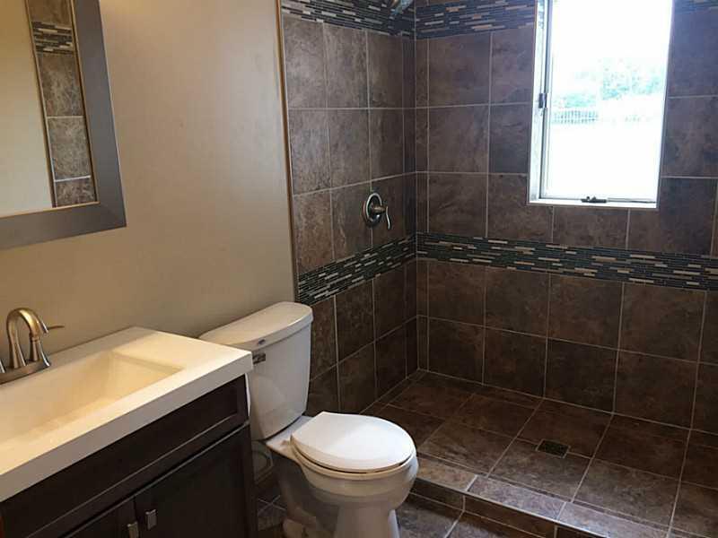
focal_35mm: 30
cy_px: 269
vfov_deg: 46.8
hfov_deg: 60.0
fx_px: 622
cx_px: 359
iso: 50
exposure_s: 1/30
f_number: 2.2
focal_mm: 4.12
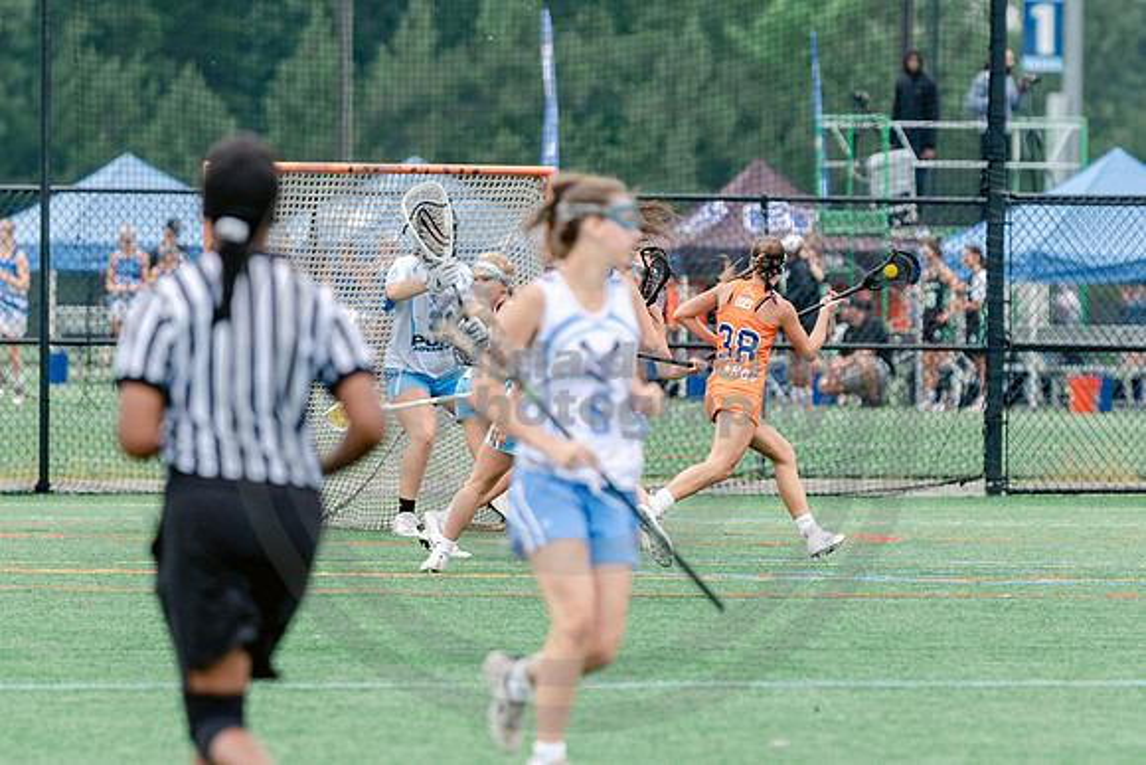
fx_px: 16553
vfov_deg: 2.6
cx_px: 708
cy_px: 542
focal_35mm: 520
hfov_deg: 4.0
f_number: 3.2
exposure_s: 1/640
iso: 250
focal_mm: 200
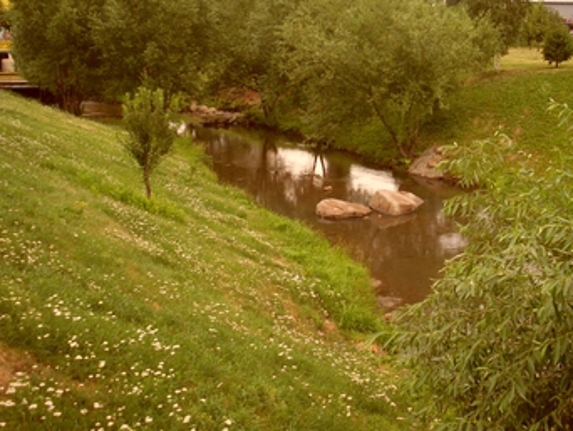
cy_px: 186
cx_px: 342
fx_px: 828
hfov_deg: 38.0
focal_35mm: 50
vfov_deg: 29.1
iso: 80
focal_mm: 6.3
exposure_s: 1/180
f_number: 3
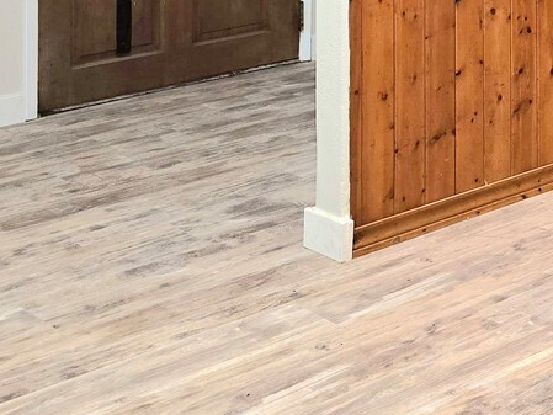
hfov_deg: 21.3
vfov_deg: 16.0
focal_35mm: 82
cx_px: 740
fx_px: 1310
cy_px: -261
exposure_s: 1/120
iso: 400
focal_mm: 6.3
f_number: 1.7
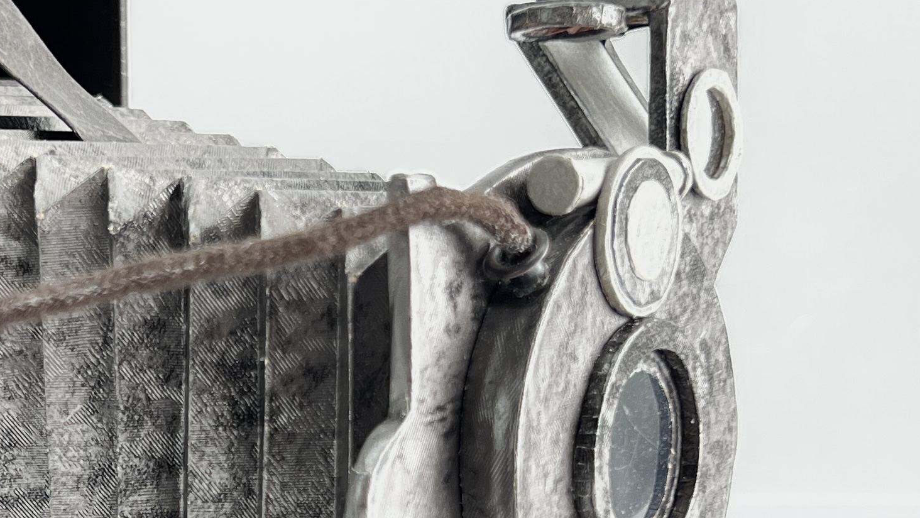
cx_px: 133
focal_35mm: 78
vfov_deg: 15.1
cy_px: 585
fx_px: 1903
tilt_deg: -13.6
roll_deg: +1.0
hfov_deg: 26.5
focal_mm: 5.7
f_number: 1.5
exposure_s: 1/100
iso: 80
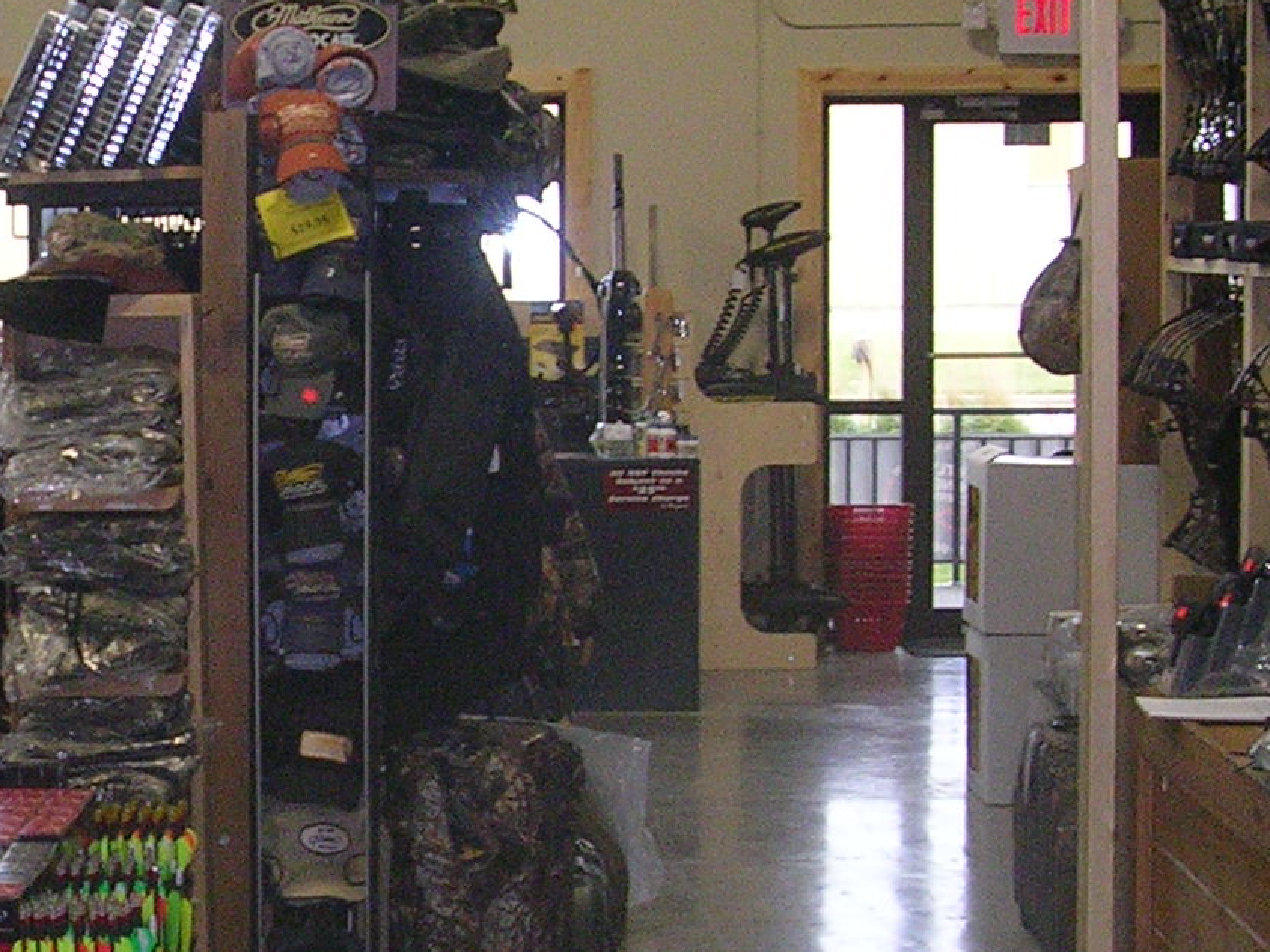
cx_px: -8
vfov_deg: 12.4
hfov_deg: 16.2
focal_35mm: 119
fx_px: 4365
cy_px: 765
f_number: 3.1
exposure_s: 1/60.1
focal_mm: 7.5
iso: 138
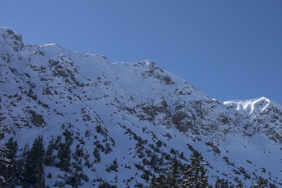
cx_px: 298
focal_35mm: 65
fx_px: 509
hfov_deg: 28.5
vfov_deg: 20.3
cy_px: 186
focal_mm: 11
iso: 160
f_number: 5
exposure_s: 1/1250
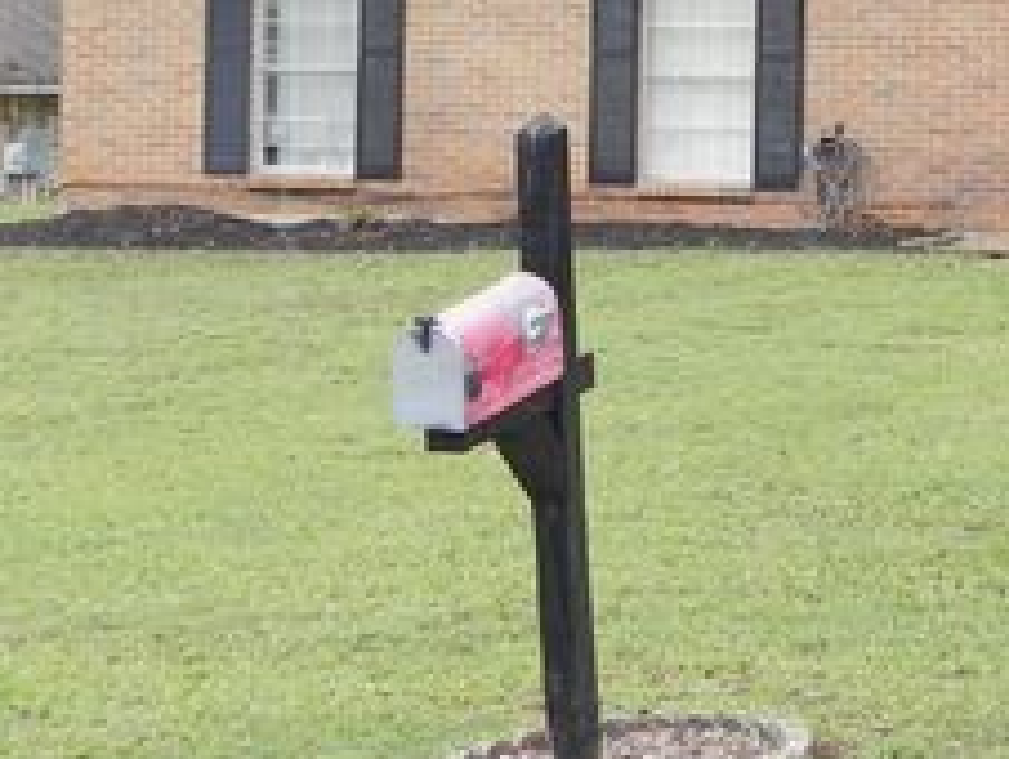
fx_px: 3356
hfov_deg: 16.7
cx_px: 1009
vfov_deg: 12.8
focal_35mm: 115
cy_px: 7
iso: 160
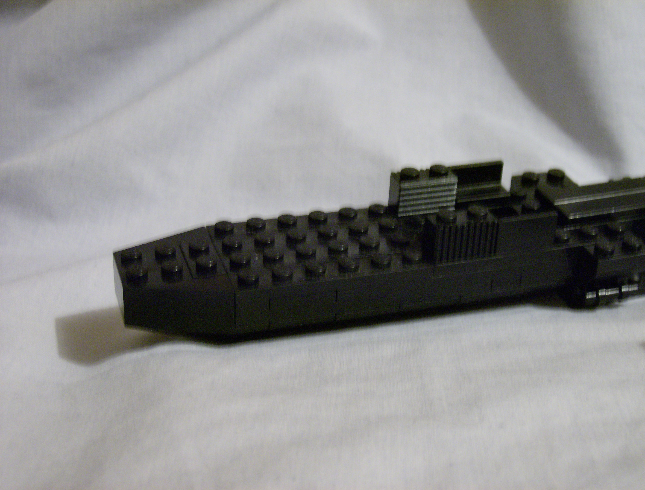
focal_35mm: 56
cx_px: 322
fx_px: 1048
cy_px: 245
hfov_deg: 34.2
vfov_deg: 26.3
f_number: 3.4
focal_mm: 9.3
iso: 200
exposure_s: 1/5.39
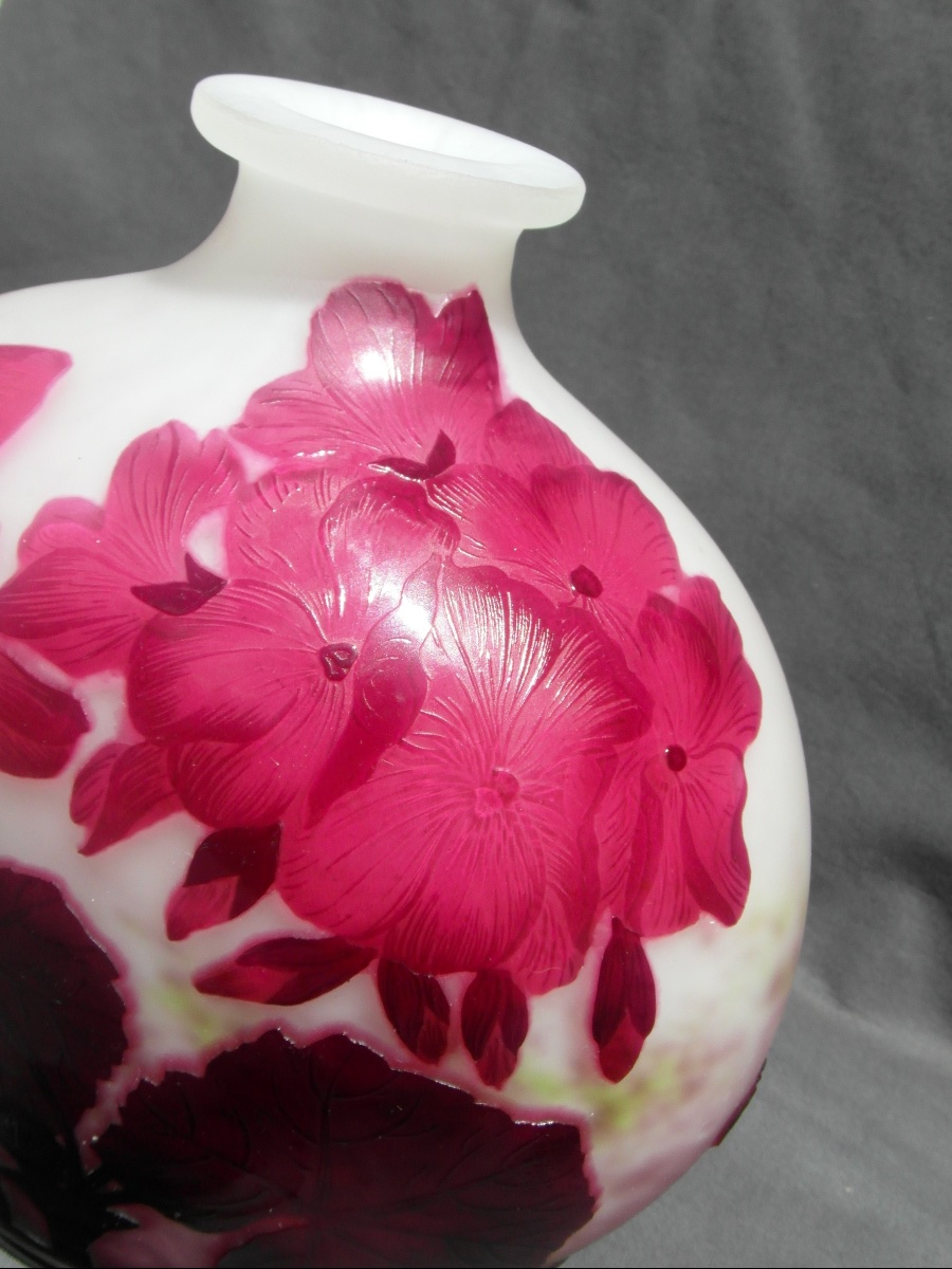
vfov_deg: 56.8
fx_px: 1173
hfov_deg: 44.2
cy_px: 634
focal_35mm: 32
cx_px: 476
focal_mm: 5.3
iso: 80
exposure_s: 1/350
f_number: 5.6
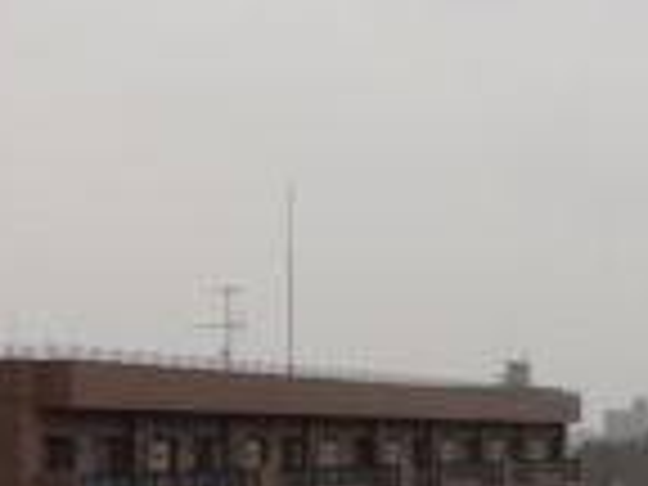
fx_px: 1835
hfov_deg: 17.1
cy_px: 454
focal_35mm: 98
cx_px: 1094
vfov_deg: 14.9
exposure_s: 1/250
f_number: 3.1
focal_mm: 4
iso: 100
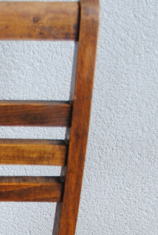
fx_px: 728
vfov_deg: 17.0
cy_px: 326
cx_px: -63
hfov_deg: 11.9
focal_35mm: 111
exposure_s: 1/40
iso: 200
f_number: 3.8
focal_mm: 20
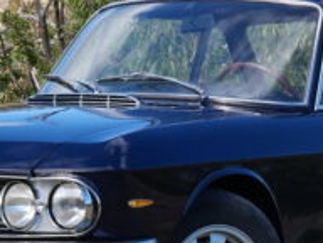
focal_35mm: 238
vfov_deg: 6.2
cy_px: 186
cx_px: 205
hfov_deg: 8.3
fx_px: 2221
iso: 200
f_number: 7.1
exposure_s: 1/250
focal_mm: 38
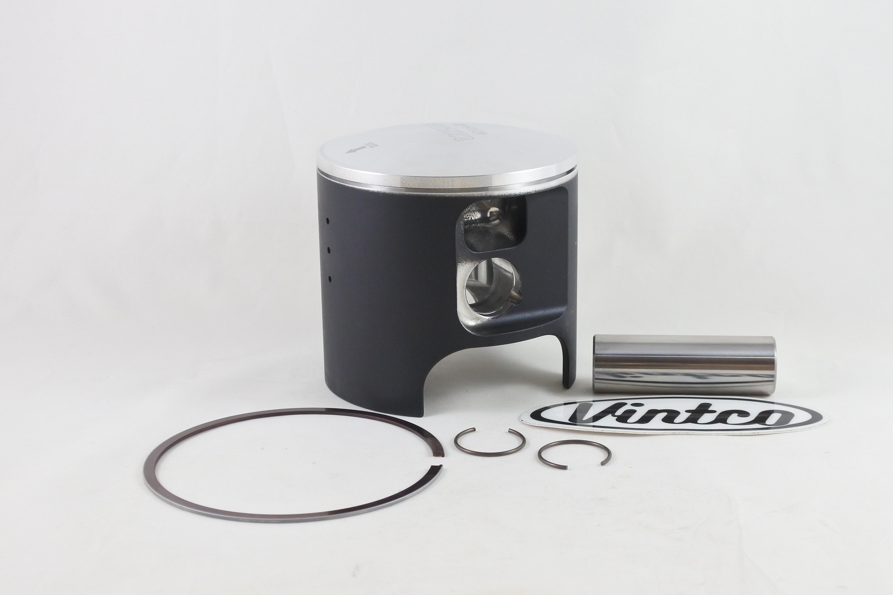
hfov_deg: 42.7
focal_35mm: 46
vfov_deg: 29.3
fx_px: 1141
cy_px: 298
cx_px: 446
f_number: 4.5
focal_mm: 17.2
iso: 560
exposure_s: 1/125
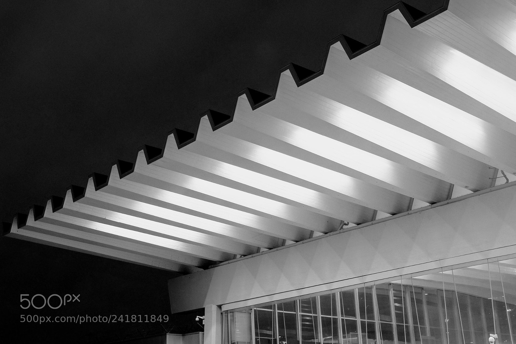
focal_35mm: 38
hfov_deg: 50.7
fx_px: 545
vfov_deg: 35.0
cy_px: 172
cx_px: 258
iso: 1000
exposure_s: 1/60
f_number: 3.2
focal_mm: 25.4
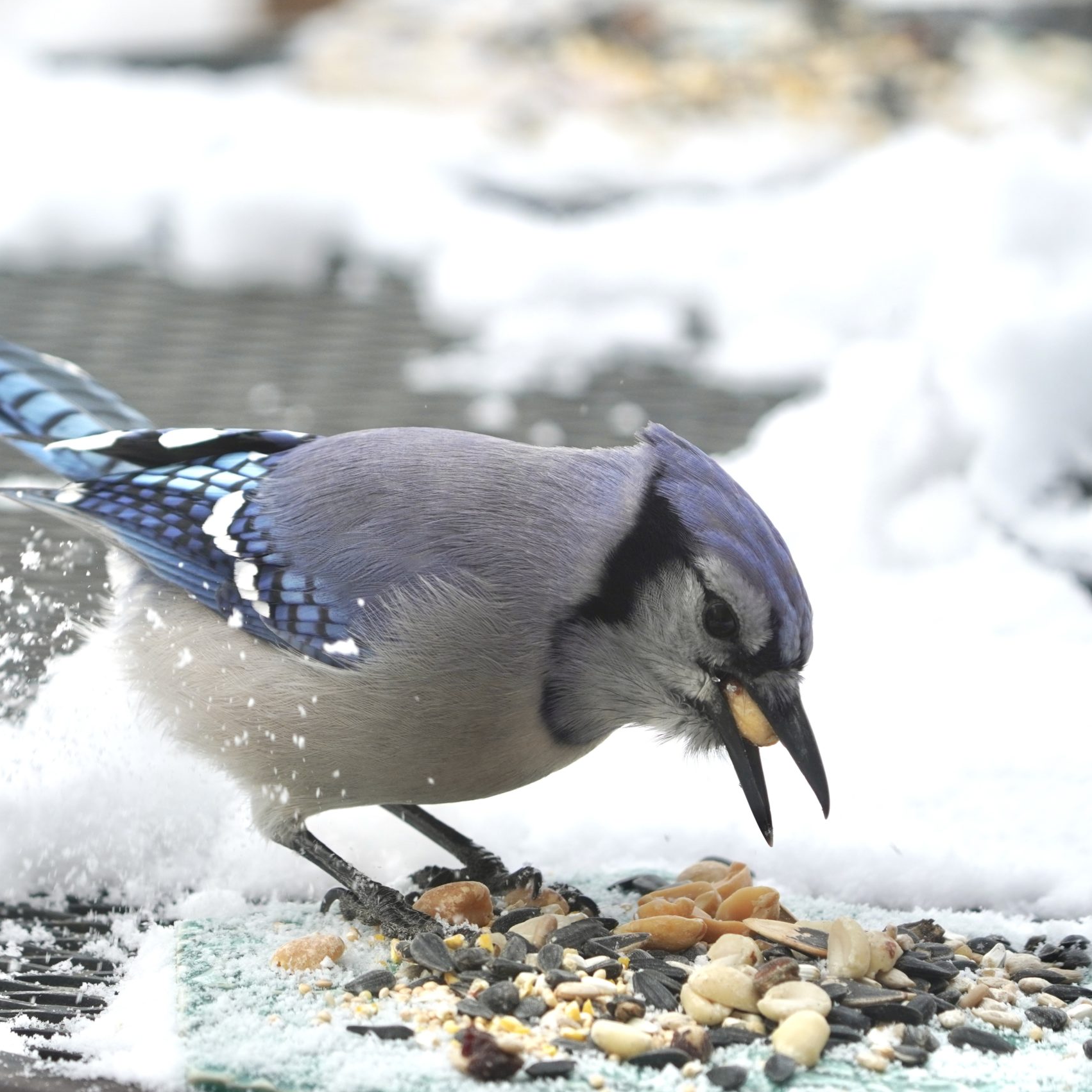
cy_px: 546
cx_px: 461
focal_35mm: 566
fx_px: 20188
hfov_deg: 3.1
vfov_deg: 3.1
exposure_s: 1/500
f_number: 5.6
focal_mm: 295
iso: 320
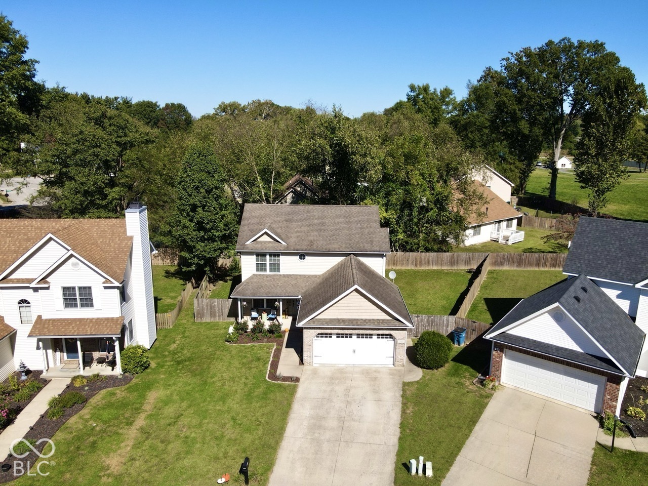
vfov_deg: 56.8
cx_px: 324
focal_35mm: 24
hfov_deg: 71.6
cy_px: 243
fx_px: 449
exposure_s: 1/800
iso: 100
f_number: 2.8
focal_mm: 4.5
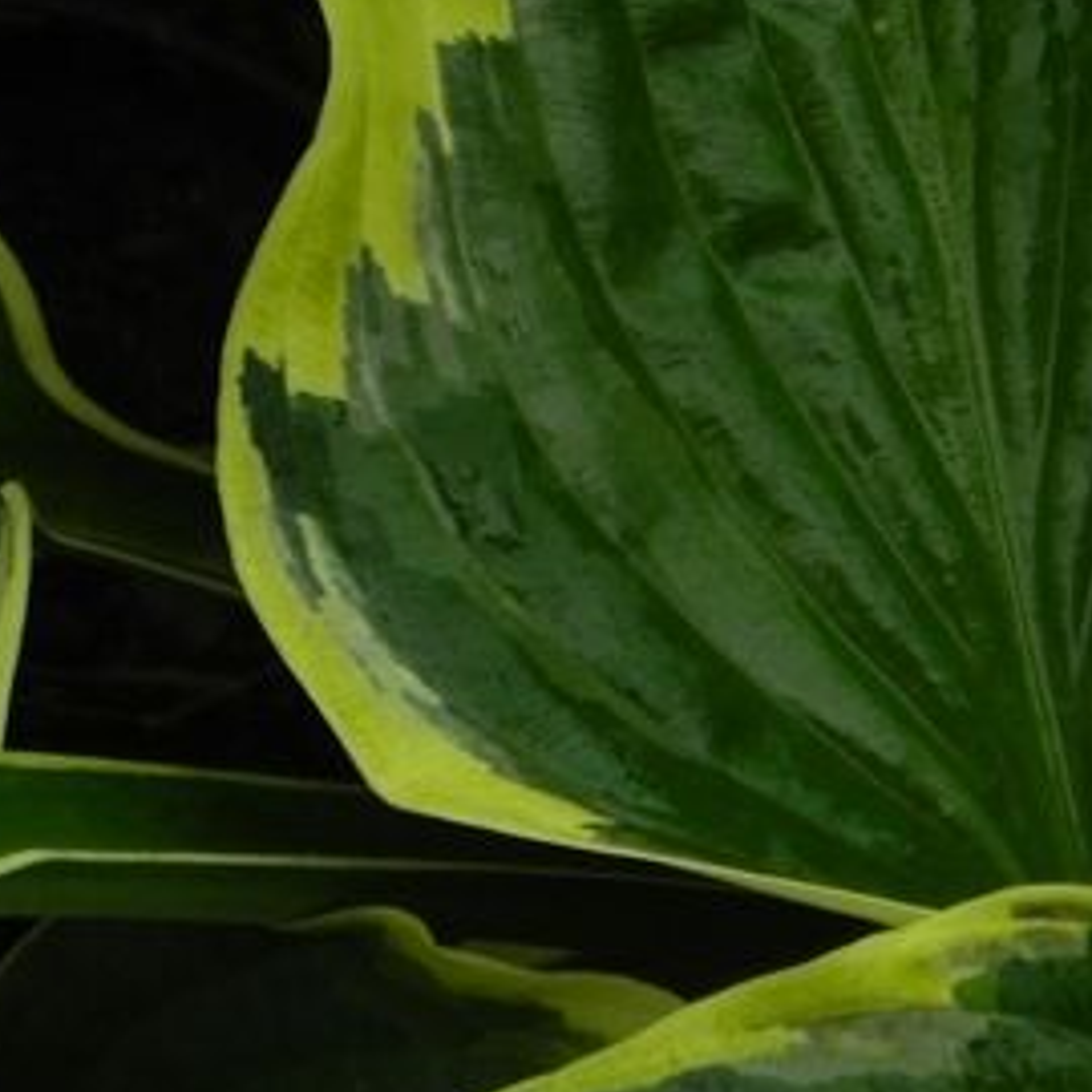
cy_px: -89
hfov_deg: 10.0
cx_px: 1084
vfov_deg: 10.0
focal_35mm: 173
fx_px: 6174
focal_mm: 11.8
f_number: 4
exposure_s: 1/100
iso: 160
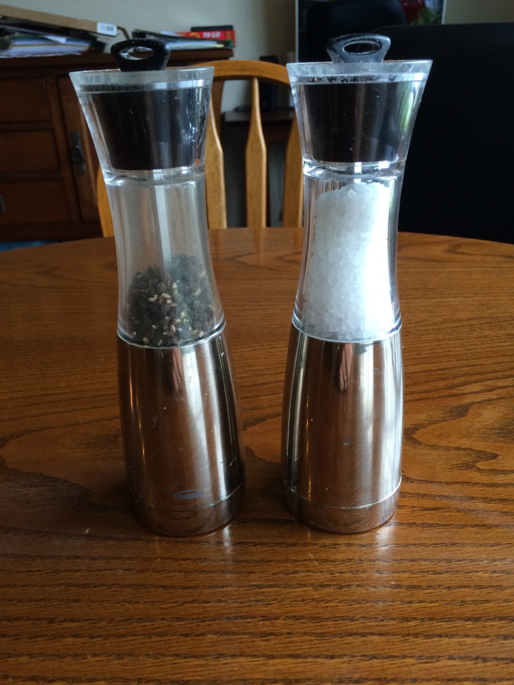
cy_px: 342
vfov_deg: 61.7
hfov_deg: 48.2
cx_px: 257
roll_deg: +3.5
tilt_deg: -27.1
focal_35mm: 29
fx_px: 574
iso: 50
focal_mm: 4.15
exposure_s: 1/30
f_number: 2.2
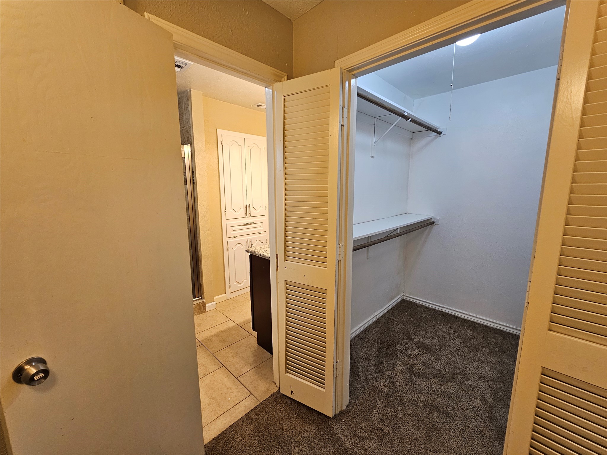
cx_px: 304
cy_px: 228
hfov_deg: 106.2
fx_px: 228
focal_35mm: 13
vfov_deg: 89.9
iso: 200
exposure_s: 1/60
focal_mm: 2.2
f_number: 2.2
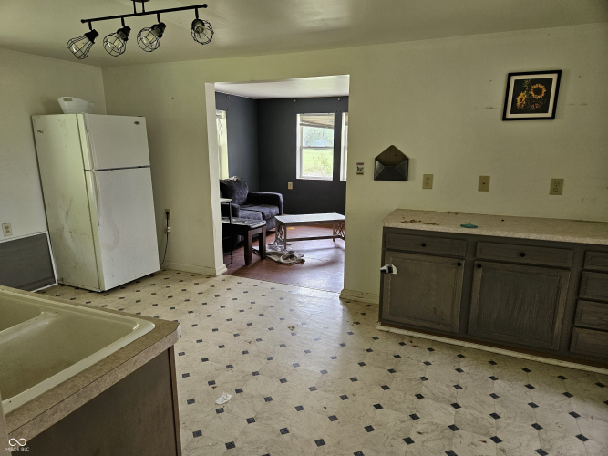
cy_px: 228
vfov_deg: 58.9
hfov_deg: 73.9
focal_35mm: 23
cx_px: 304
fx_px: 404
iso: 250
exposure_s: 1/207
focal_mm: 5.4
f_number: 1.8
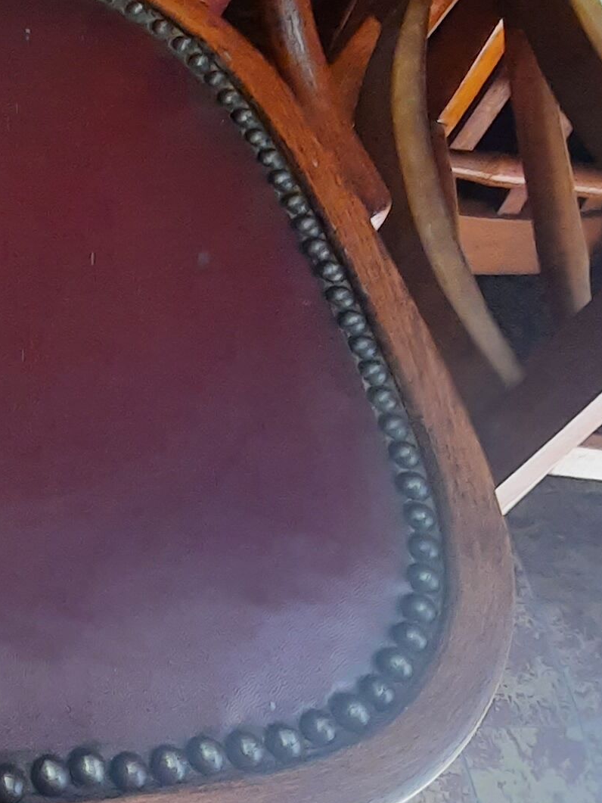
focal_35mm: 49
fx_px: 1136
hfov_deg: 27.4
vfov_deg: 38.4
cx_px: -43
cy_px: 543
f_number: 2.2
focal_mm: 1.74
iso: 125
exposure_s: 1/50
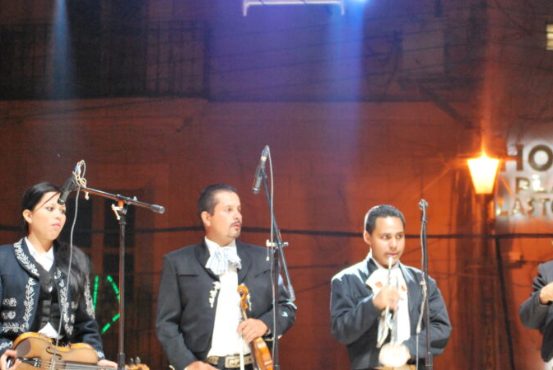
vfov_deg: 10.9
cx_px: 360
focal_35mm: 126
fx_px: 1933
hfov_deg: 16.3
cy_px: 218
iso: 800
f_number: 4
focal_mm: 55
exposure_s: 1/30
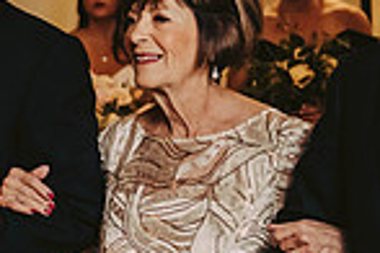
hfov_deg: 11.3
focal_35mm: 178
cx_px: -83
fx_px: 1879
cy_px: 89
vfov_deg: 7.7
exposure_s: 1/250
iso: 2000
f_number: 3.2
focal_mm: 45
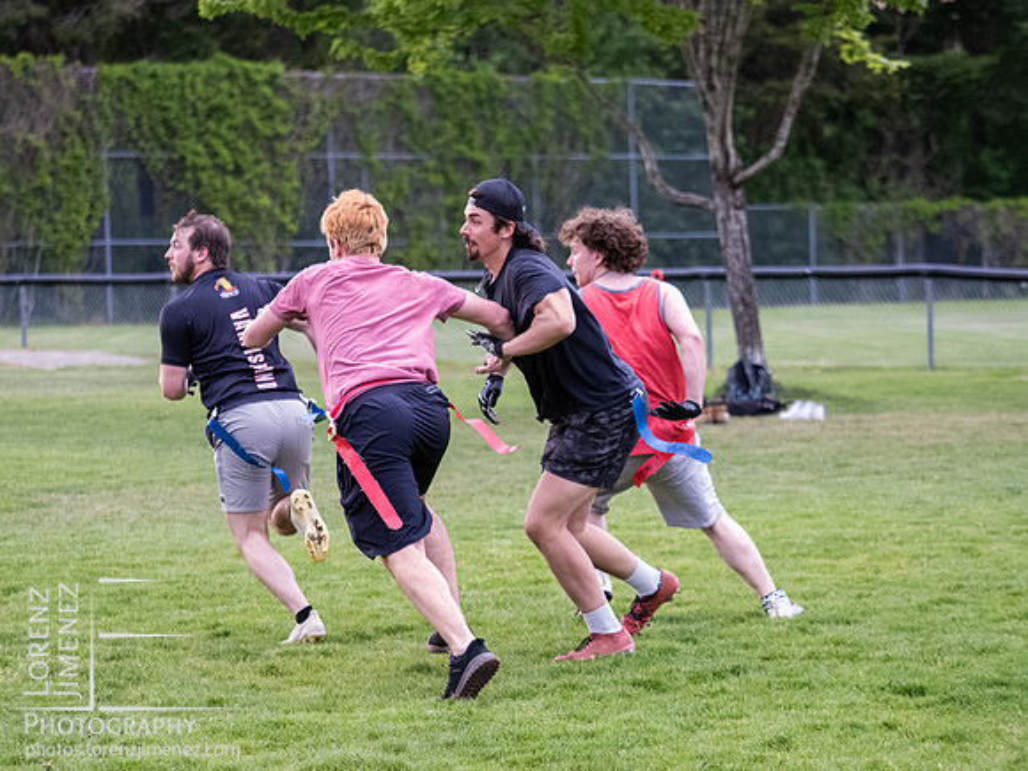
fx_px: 4158
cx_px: 514
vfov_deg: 10.6
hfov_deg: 14.1
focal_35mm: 140
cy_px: 386
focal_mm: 70
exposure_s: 1/1250
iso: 3200
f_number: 2.8
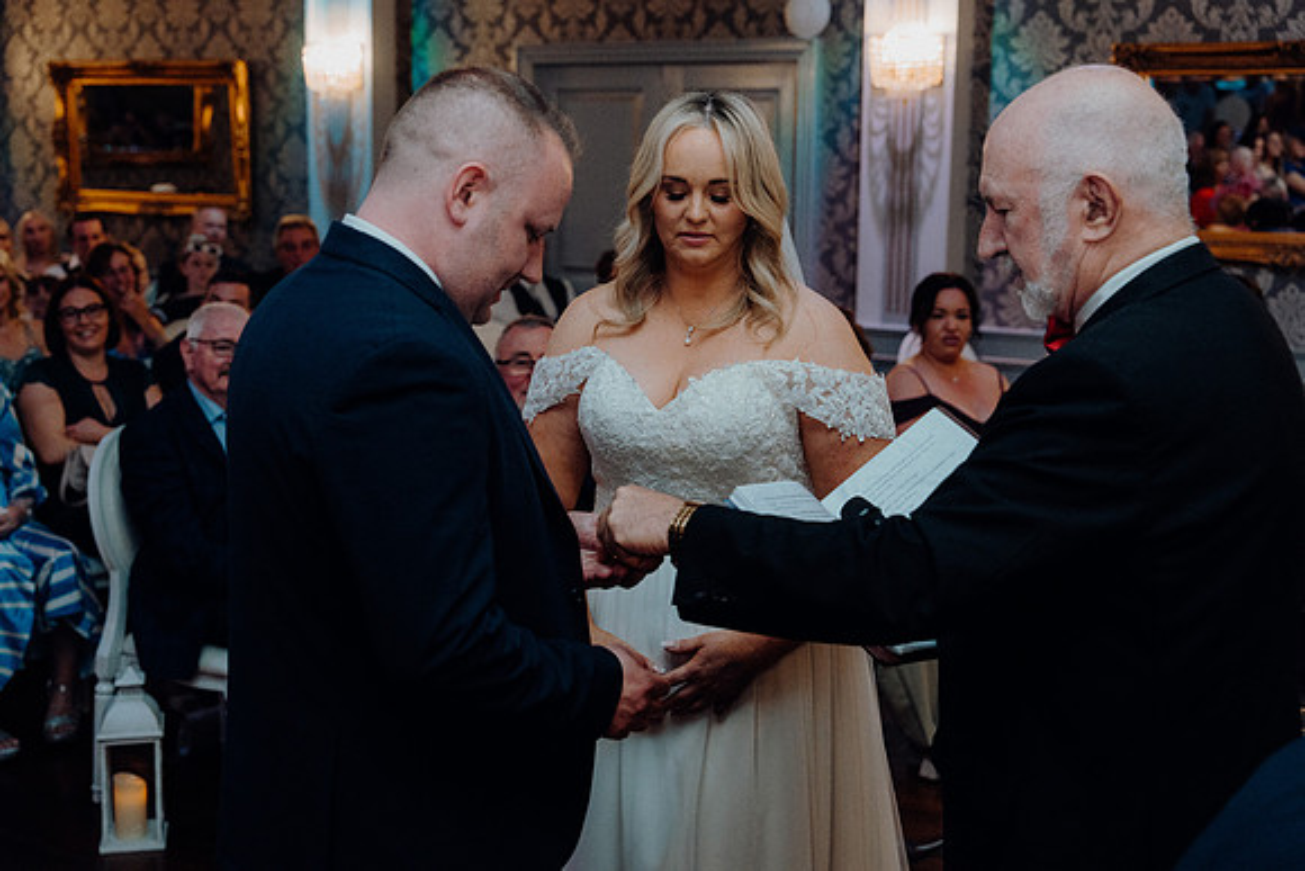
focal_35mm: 48
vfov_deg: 28.1
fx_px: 1740
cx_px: 652
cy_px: 436
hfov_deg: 41.1
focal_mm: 48
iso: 2500
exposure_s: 1/160
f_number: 3.5
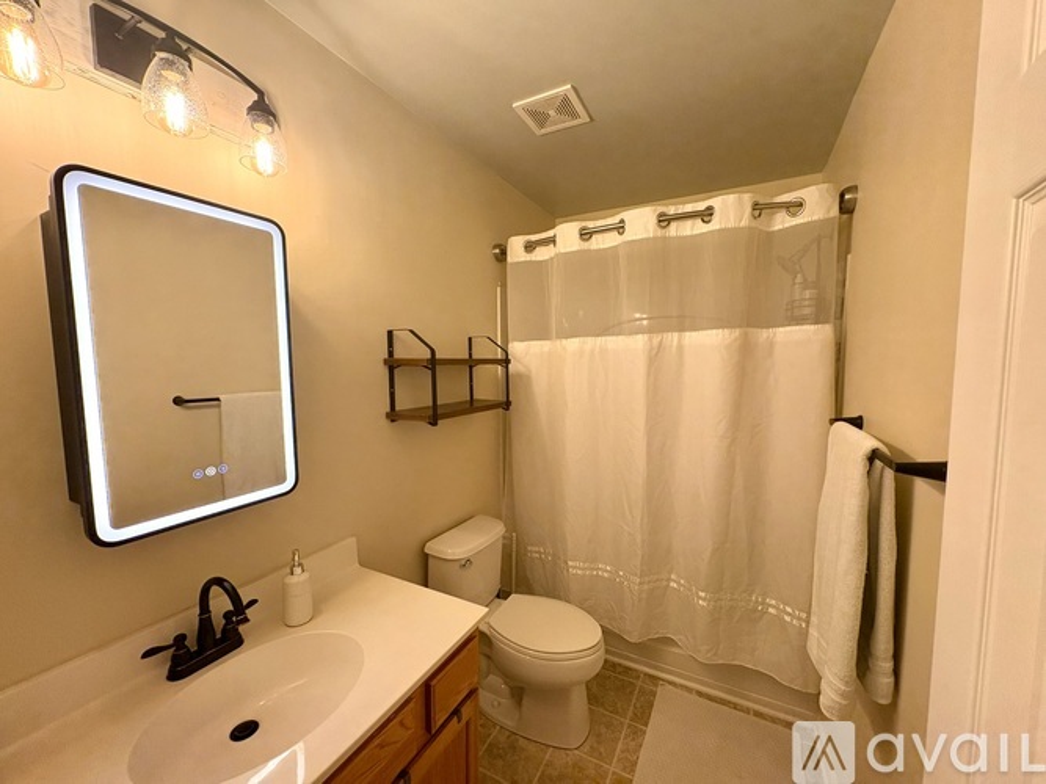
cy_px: 392
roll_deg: +0.7
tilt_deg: -4.2
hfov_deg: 102.1
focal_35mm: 14
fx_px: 423
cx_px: 523
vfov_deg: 85.7
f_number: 2.2
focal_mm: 2.22
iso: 400
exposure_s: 1/120
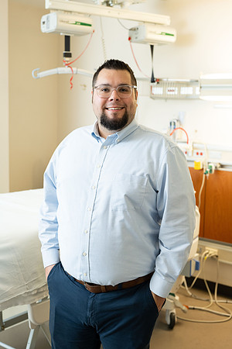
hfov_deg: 27.0
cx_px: 116
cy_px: 174
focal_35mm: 50
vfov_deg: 39.6
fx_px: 483
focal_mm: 50
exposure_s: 1/125
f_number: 4
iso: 800
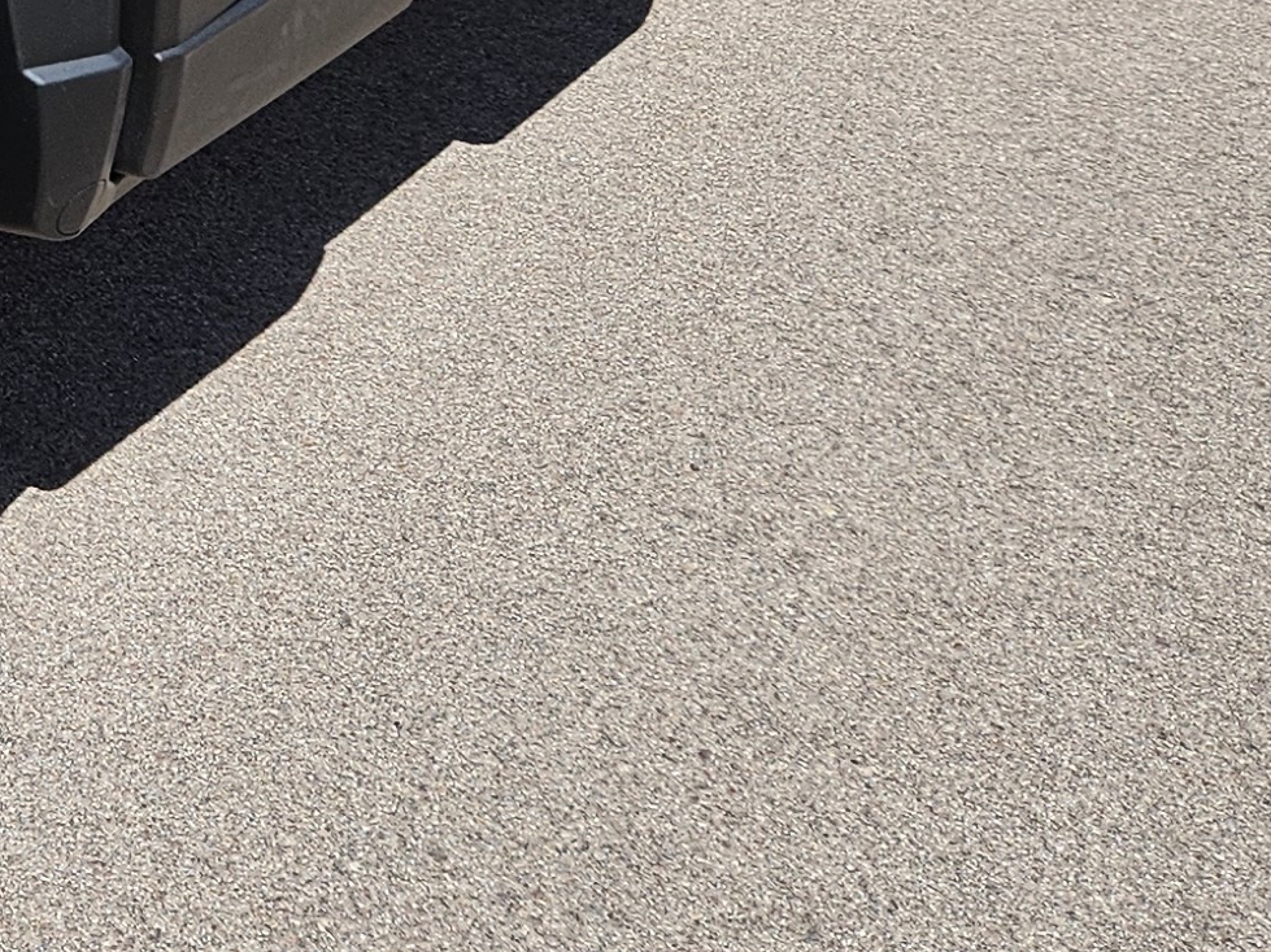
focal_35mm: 94
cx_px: -649
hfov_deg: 18.4
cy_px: -551
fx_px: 3451
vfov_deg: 14.5
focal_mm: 5.4
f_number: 1.8
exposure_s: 1/1978
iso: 25
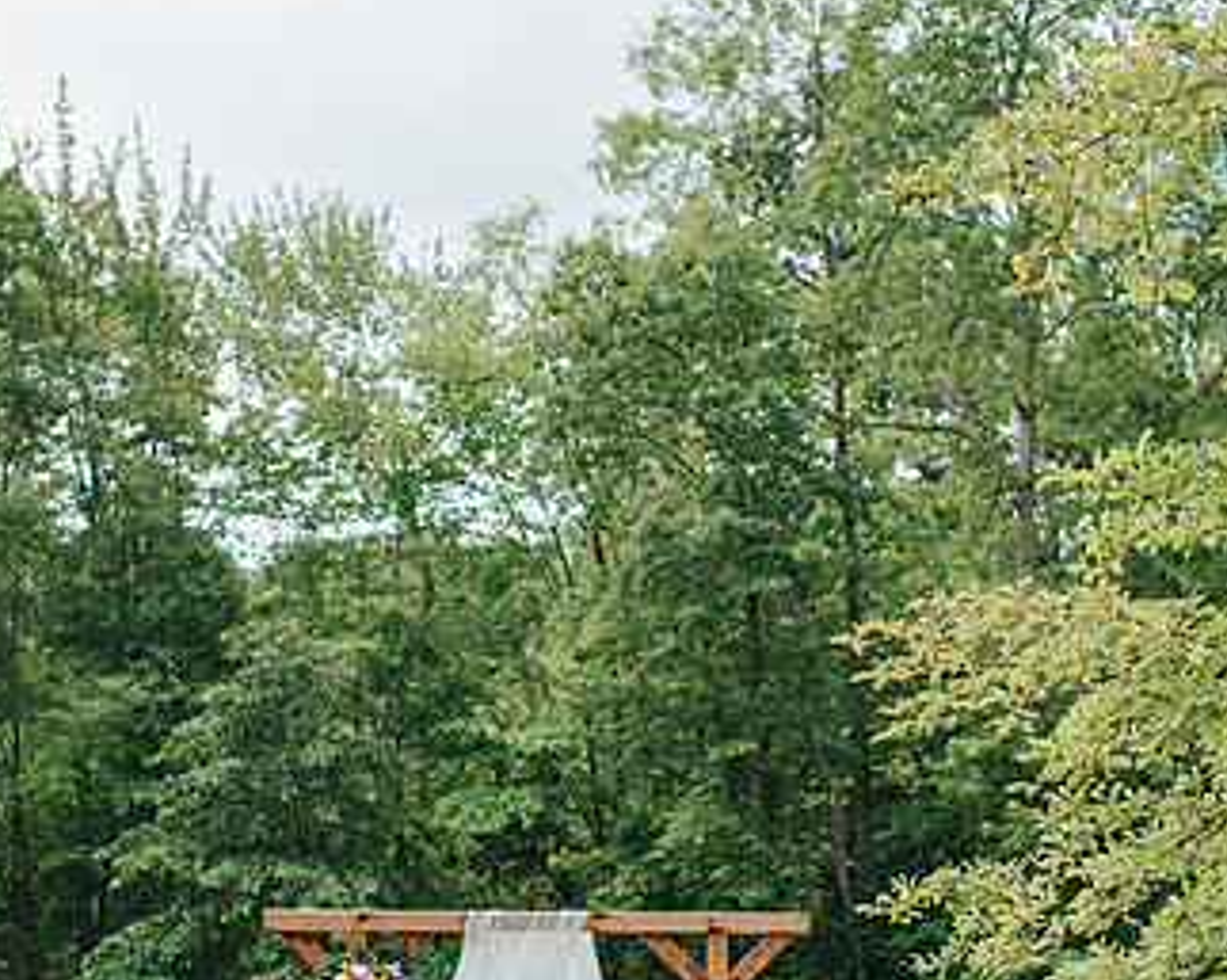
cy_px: 688
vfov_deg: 17.0
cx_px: 597
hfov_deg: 21.3
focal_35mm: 90
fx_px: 3265
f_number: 2.8
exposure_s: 1/400
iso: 100
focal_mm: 50
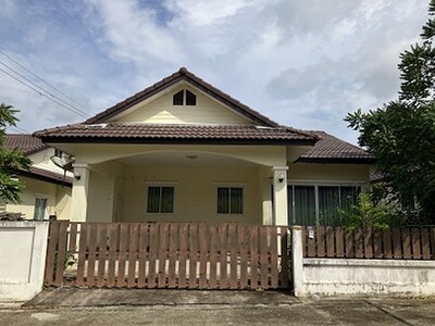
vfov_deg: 49.7
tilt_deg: +10.6
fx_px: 352
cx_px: 218
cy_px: 163
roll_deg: -0.3
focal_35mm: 28
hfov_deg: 63.4
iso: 32
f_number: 1.8
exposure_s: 1/2558
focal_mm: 3.99
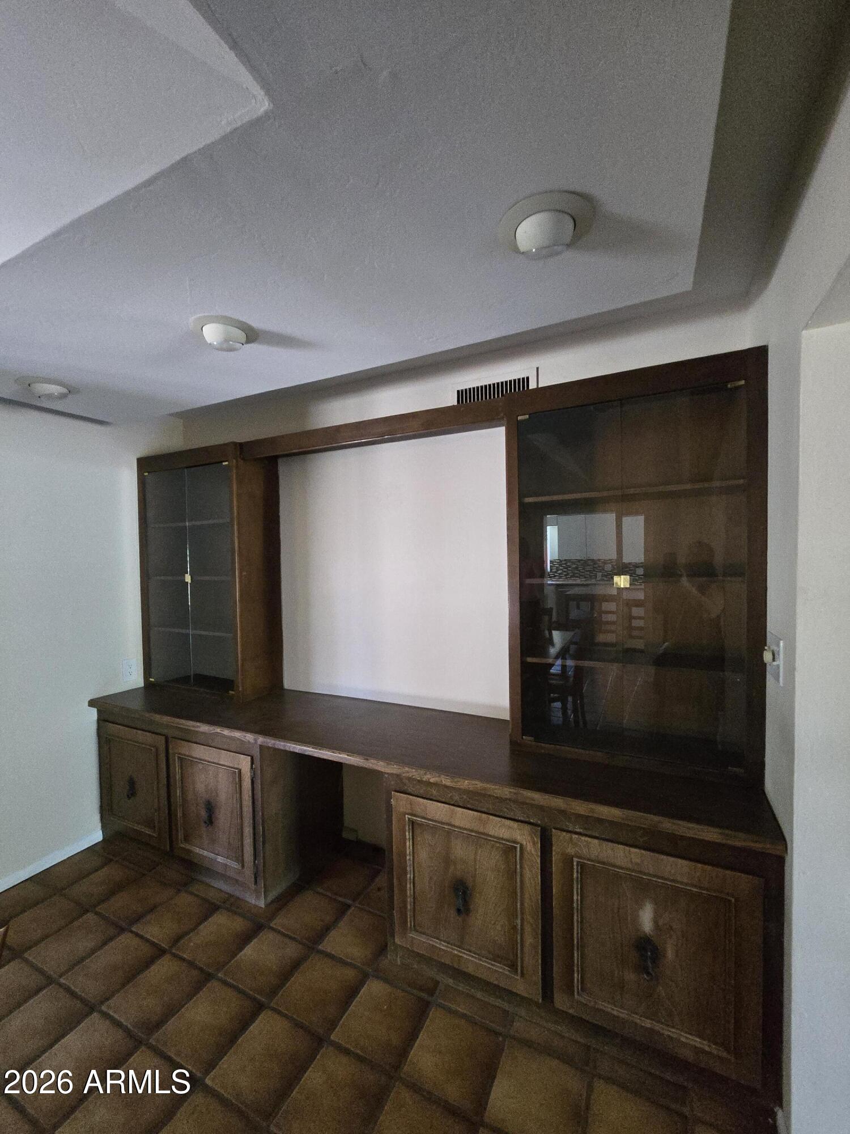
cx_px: 425
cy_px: 567
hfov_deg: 89.9
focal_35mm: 13
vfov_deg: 106.2
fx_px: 426
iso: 1000
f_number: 2.2
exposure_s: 1/60
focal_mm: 2.2
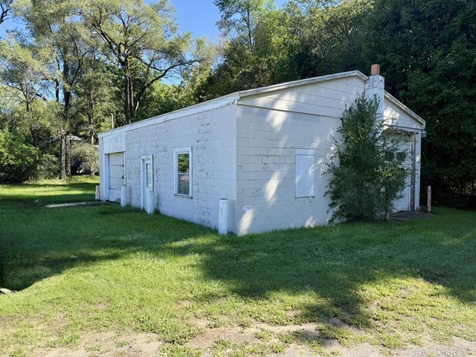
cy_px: 178
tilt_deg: -3.2
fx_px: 330
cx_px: 238
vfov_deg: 56.8
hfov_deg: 71.6
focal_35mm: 24
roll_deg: -0.4
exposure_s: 1/1122
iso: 80
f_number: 1.78
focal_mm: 6.76
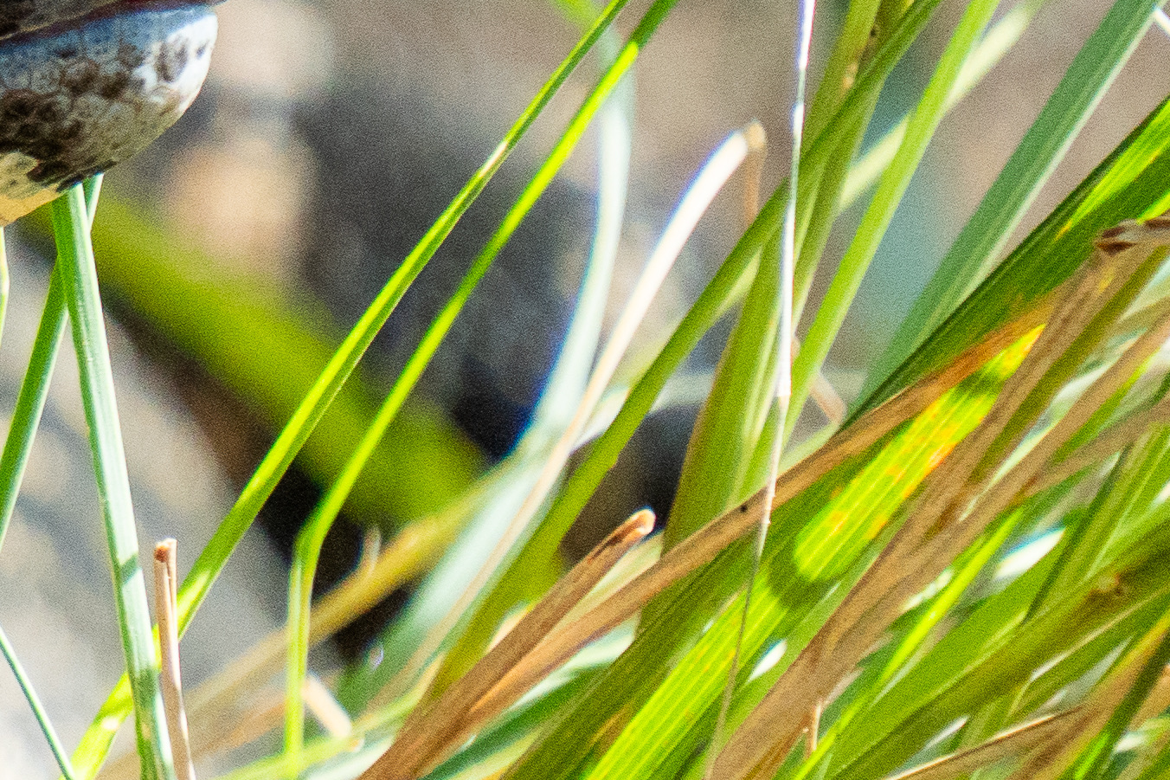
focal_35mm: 1997
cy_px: 304
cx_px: -1253
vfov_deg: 0.7
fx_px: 64890
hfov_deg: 1.0
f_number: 6.3
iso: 1000
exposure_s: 1/500
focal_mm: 300
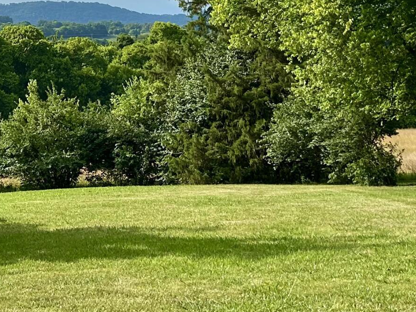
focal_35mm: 88
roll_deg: +0.5
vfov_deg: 16.0
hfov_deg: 21.4
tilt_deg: +5.0
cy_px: -87
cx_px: -15
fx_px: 1058
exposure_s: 1/6211
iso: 50
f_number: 1.5
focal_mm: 5.7
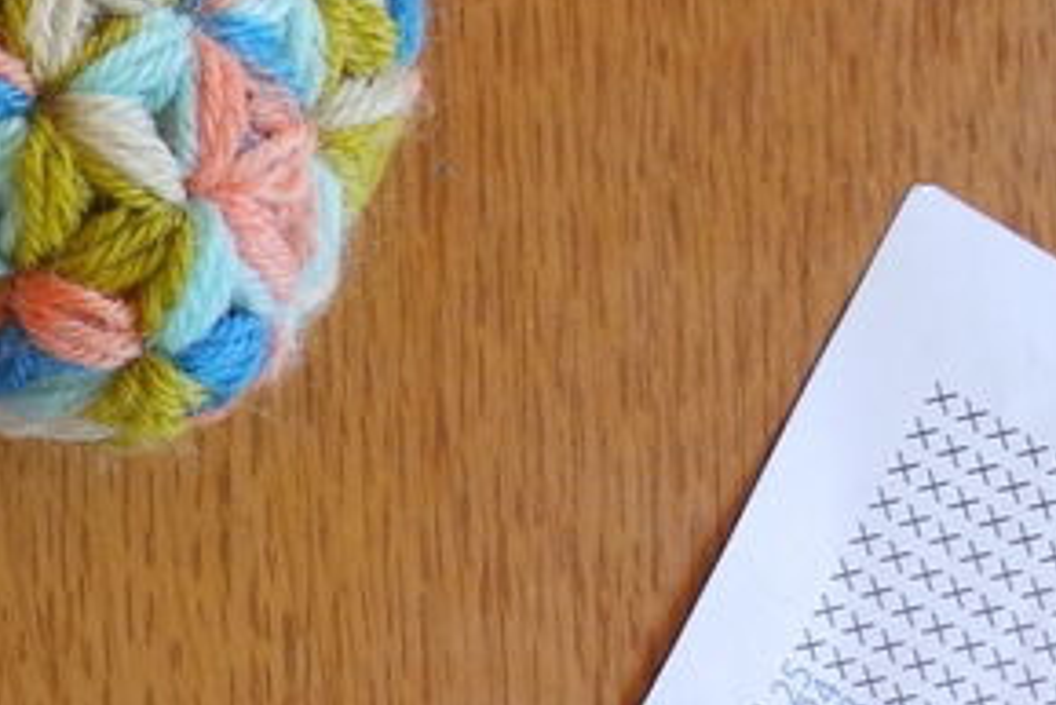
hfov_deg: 21.0
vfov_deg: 16.9
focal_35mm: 81
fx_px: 2377
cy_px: 329
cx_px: -559
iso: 125
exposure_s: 1/30
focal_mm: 4
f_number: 3.4
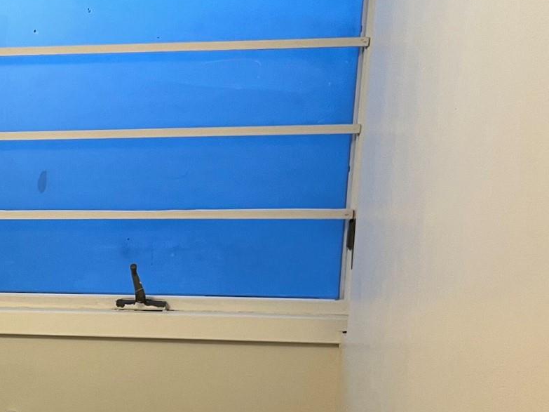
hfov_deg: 25.7
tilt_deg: -14.2
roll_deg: +1.1
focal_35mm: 68
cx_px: -102
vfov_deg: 20.9
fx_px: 1078
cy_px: 405
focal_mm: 5.7
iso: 100
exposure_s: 1/60
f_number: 1.5
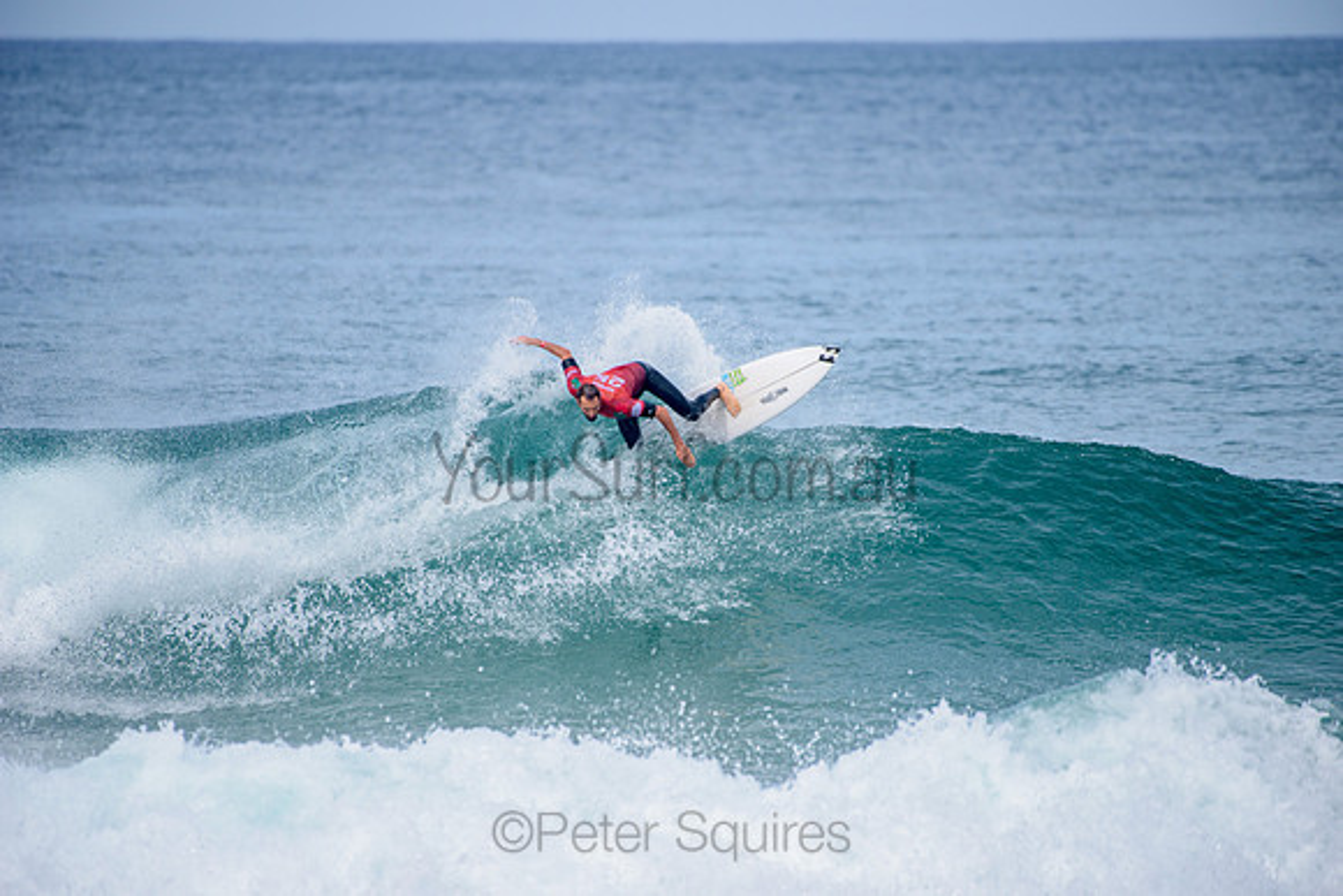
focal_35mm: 500
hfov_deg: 4.1
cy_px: 448
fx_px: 18656
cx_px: 672
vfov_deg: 2.8
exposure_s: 1/2000
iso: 250
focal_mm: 500
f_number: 5.6
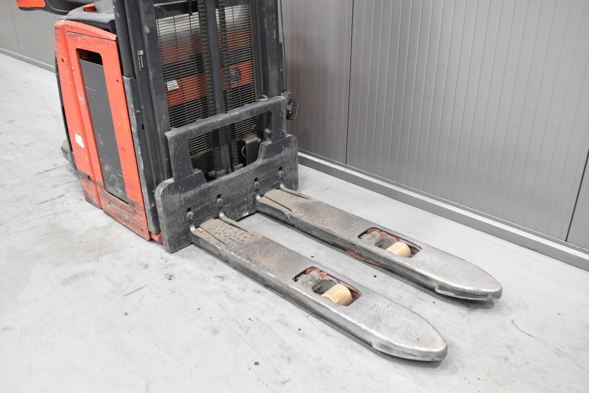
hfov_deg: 59.5
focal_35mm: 32
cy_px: 196
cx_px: 294
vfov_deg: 41.7
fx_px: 515
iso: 1600
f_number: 5
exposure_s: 1/25
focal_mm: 21
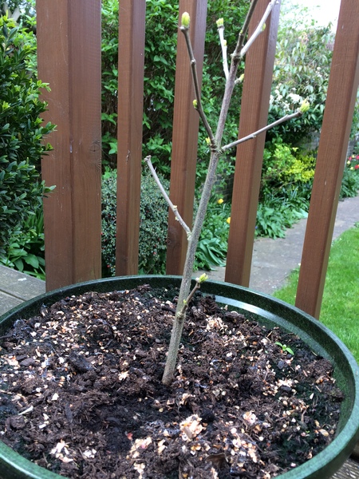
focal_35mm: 29
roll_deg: -2.7
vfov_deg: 61.7
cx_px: 180
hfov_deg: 48.2
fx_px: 401
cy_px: 240
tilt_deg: -16.6
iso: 40
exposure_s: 1/100
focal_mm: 4.15
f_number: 2.2
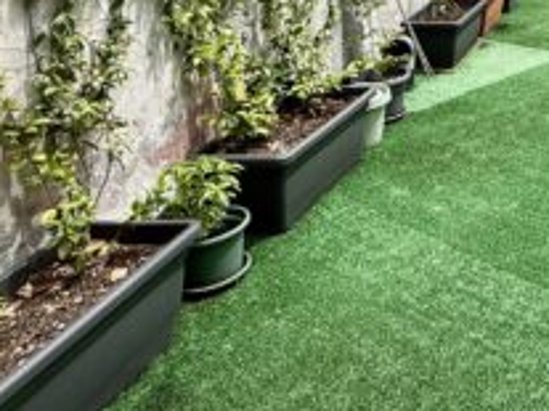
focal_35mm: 46
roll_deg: +2.6
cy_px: -95
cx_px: 637
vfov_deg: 27.3
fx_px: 729
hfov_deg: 34.3
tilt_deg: -4.7
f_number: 2.2
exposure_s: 1/1312
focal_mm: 2.22
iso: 64
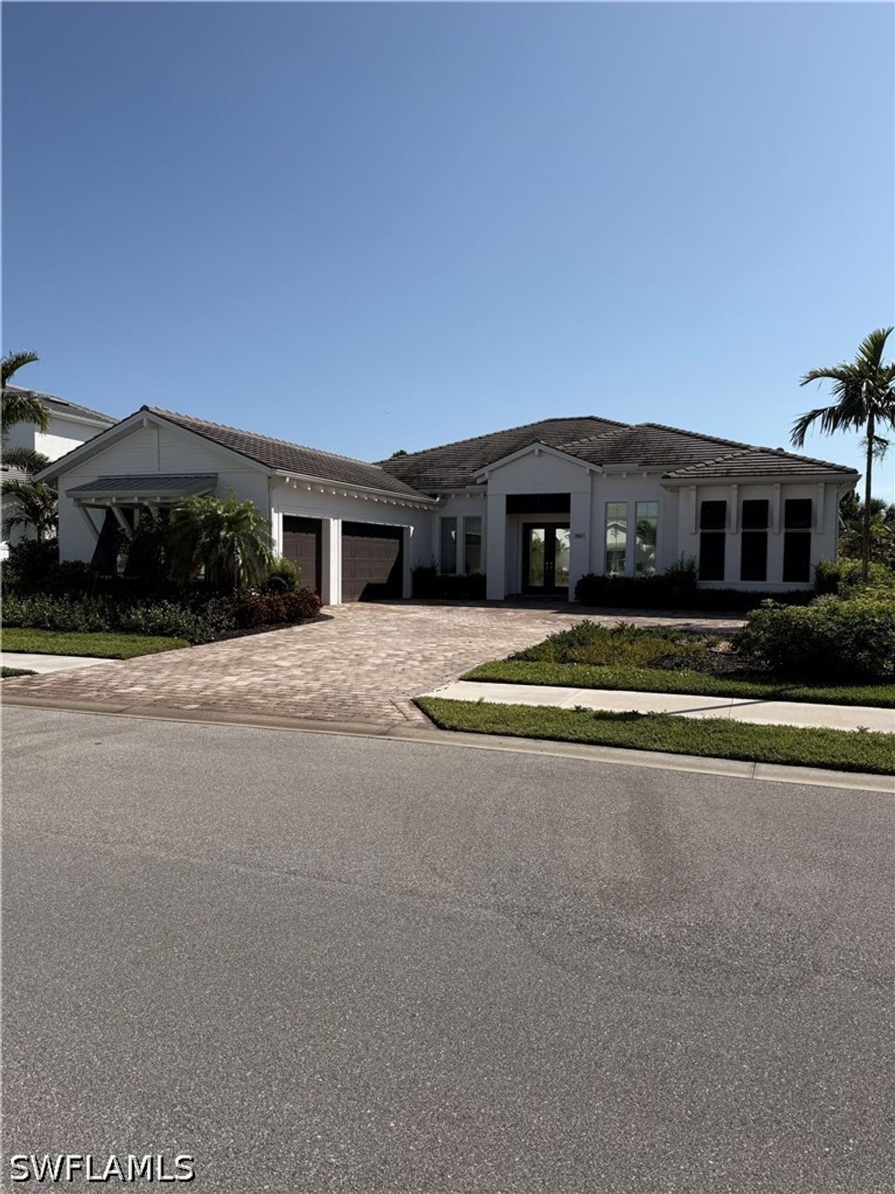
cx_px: 448
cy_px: 597
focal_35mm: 24
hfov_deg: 56.8
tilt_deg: -2.4
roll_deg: -1.6
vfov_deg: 71.6
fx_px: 827
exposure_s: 1/8130
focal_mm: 6.76
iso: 80
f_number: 1.78
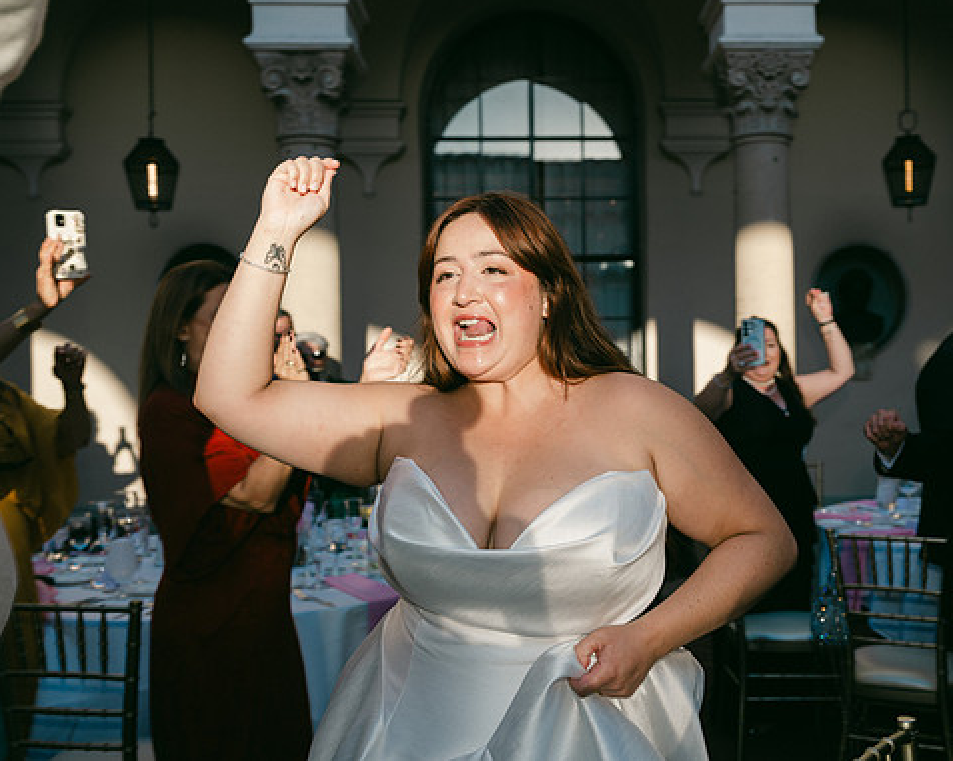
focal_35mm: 41
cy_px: 377
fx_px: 1156
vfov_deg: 36.5
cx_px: 573
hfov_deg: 44.6
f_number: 4.5
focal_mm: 35
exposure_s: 1/125
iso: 64
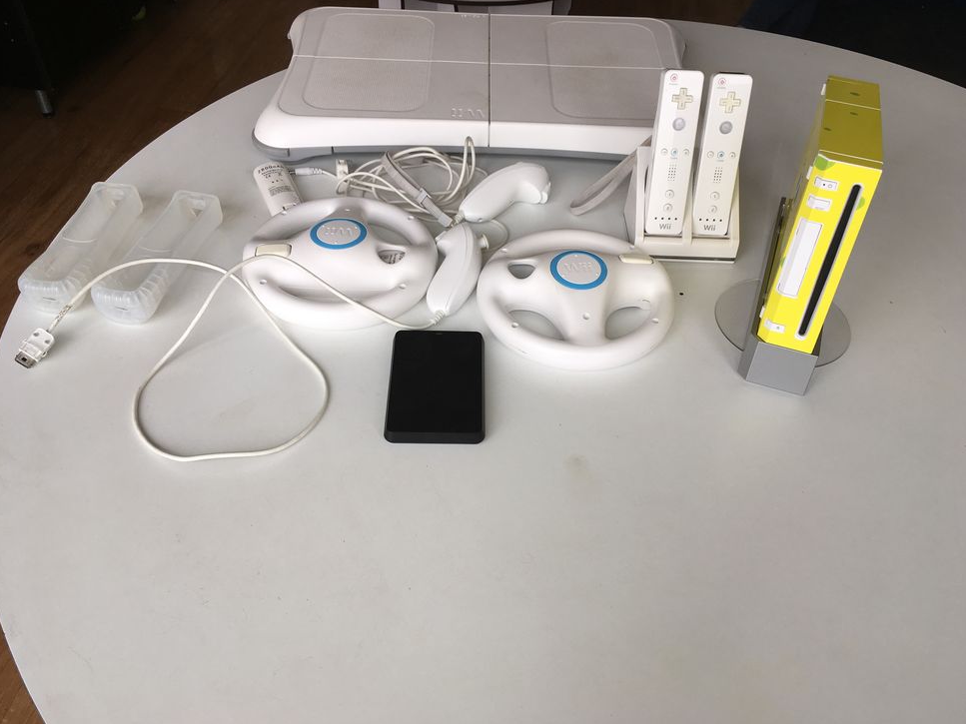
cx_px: 494
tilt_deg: -46.2
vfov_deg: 46.8
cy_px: 365
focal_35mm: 30
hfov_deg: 60.0
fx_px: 837
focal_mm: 4.15
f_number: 2.2
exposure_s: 1/158
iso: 25
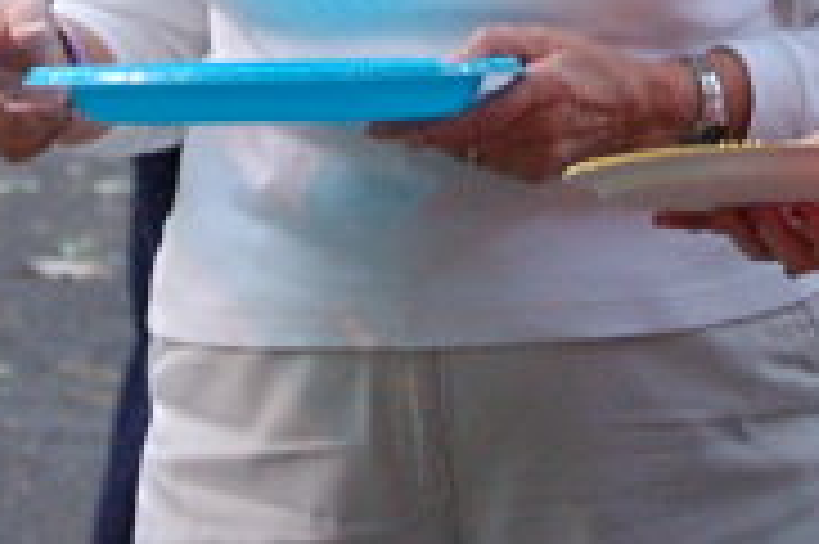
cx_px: 378
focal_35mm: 384
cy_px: -517
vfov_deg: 3.5
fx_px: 8728
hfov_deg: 5.4
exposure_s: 1/50
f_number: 4.2
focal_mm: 62
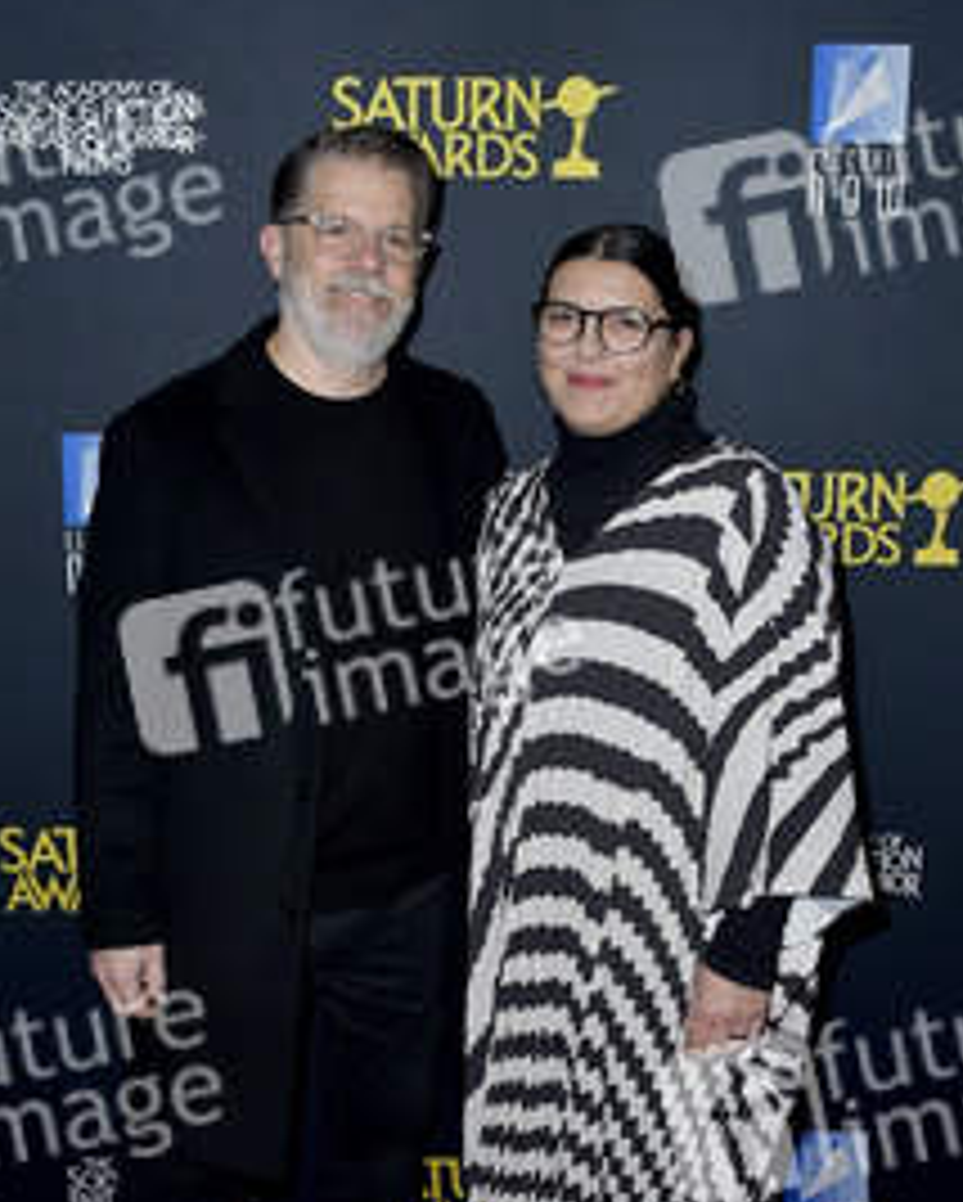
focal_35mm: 45
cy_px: 873
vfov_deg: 40.2
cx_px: 484
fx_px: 1601
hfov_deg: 33.5
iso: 250
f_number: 6.3
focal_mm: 32
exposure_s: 1/250
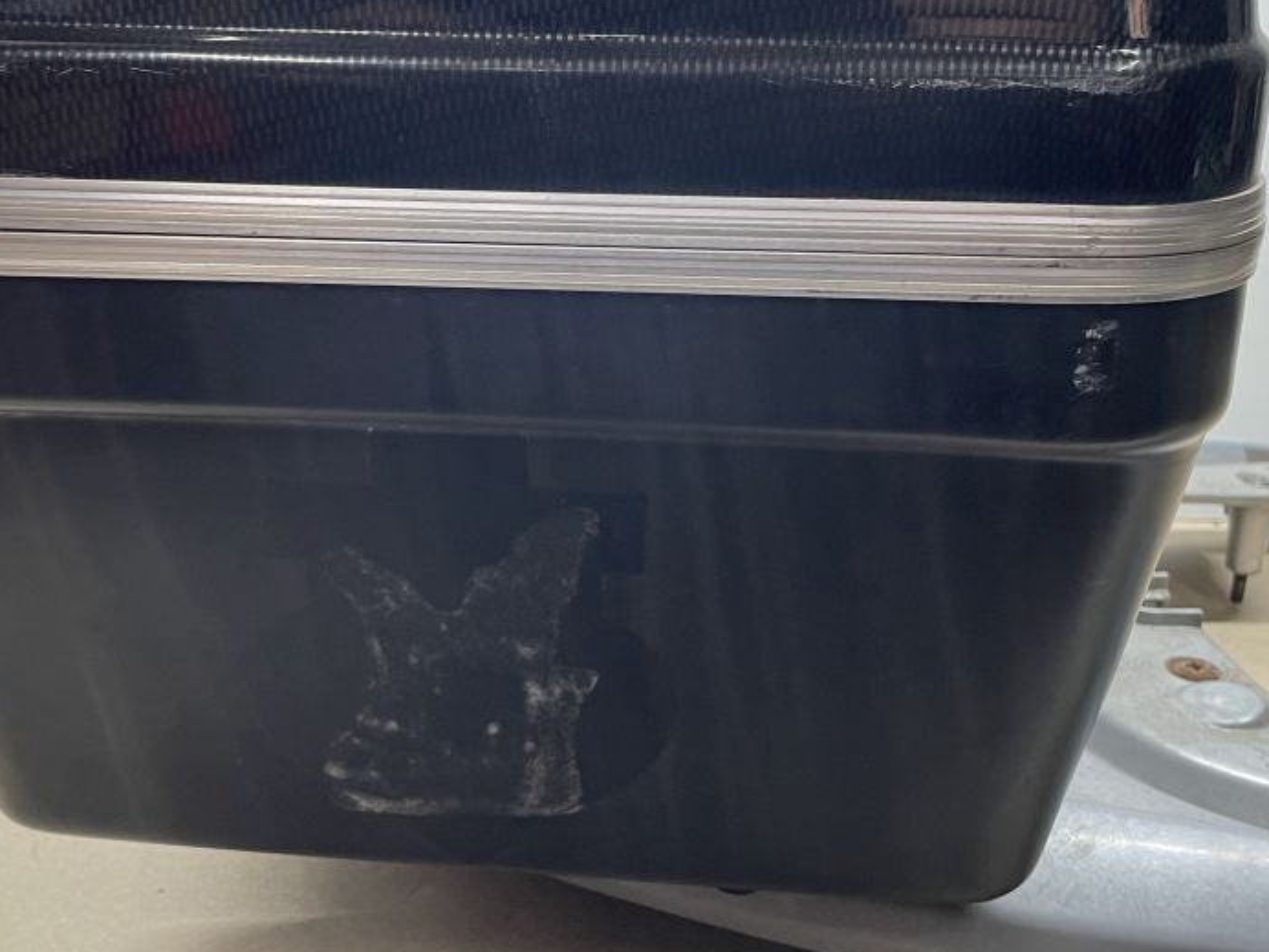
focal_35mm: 45
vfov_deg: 31.9
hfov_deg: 42.0
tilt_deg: -14.7
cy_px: 319
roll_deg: -2.0
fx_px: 1650
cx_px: 553
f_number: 1.6
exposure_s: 1/50
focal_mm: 4.2
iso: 100
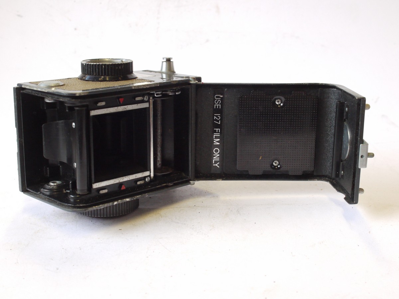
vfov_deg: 24.4
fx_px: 692
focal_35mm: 60
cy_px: 150
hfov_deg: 32.2
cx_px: 200
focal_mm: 30
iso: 800
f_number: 7.1
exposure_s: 1/80
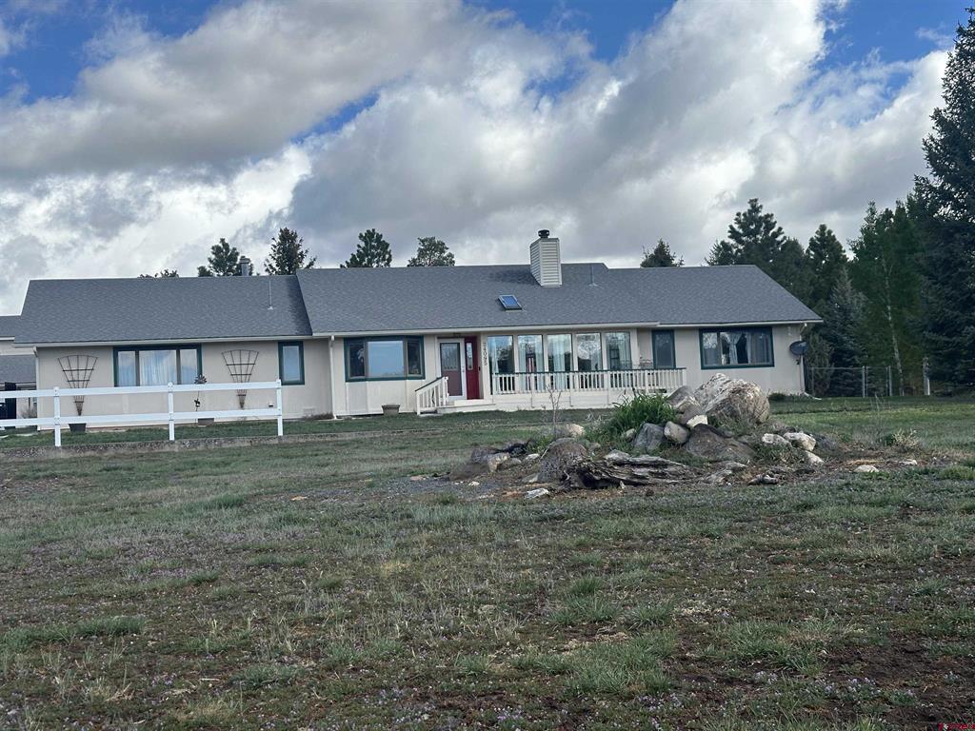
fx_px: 1352
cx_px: 488
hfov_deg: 39.7
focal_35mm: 48
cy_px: 366
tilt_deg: +2.8
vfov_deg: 30.3
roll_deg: +2.6
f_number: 1.78
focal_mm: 6.86
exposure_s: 1/3597
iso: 64
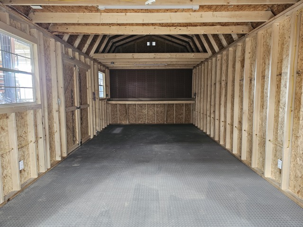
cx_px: 152
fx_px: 201
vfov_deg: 58.9
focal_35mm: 23
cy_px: 114
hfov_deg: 73.9
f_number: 1.7
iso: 500
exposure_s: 1/40
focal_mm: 6.3
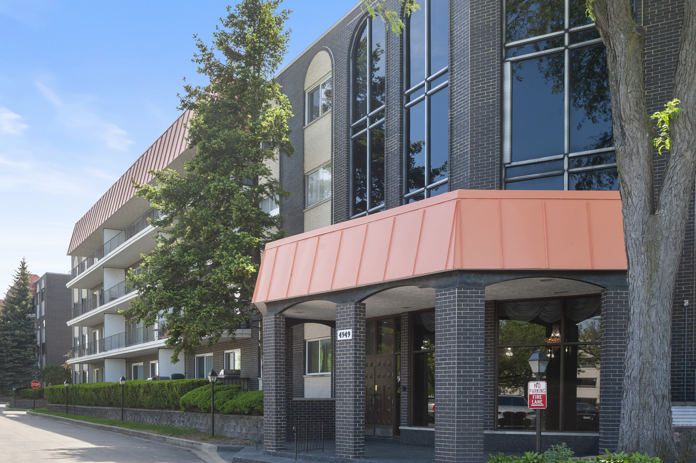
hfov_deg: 50.7
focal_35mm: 38
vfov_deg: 35.0
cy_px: 232
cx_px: 348
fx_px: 734
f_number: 8
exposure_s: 1/250
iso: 400
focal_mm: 38
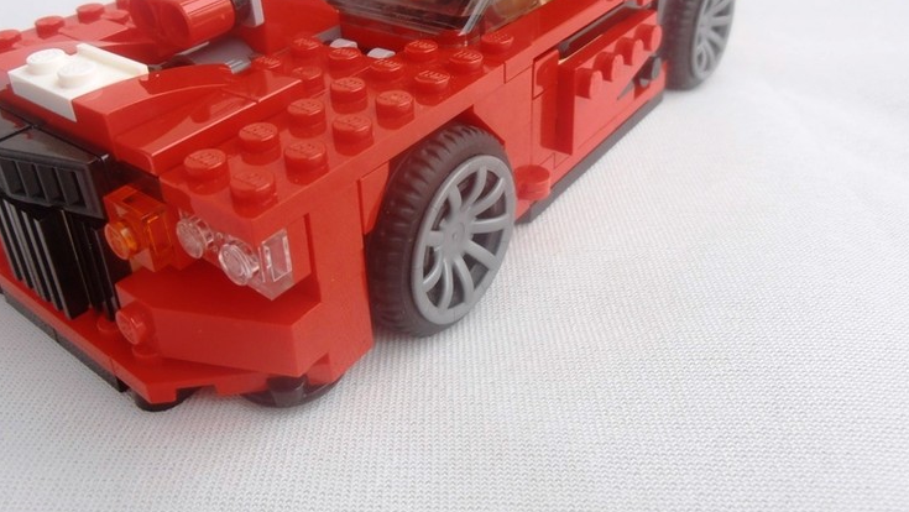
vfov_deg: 35.8
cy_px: 126
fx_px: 772
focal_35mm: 32
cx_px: 392
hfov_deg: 60.8
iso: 80
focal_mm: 4.2
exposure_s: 1/80
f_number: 3
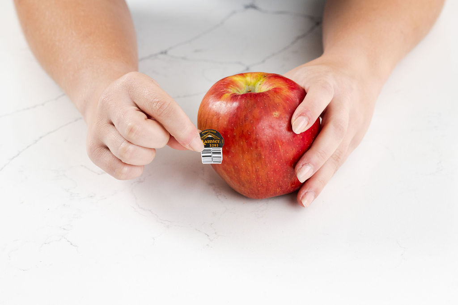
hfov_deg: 15.2
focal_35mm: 135
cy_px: 152
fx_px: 1718
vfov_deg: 10.2
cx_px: 229
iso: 800
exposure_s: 1/200
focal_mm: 135
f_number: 8
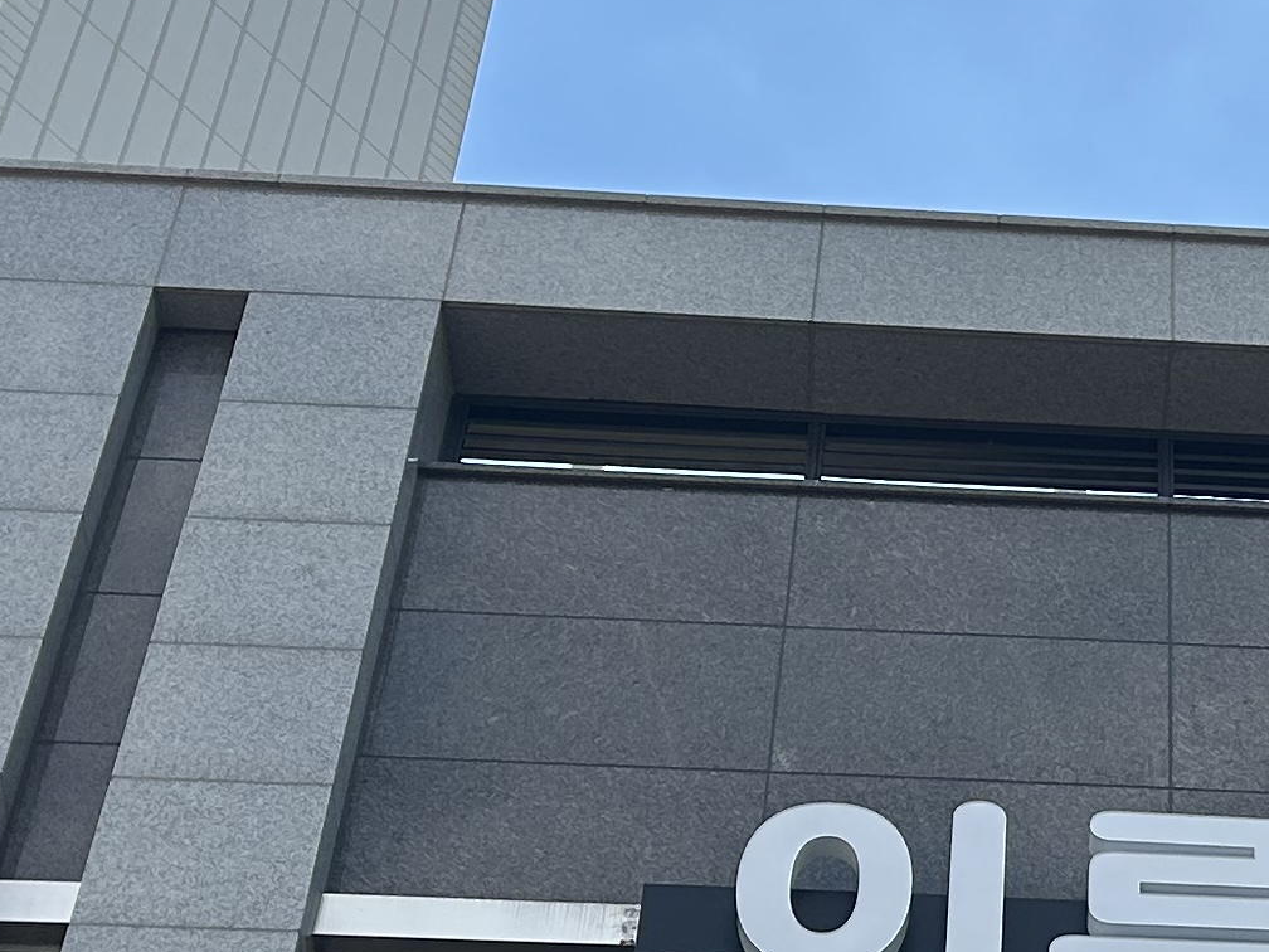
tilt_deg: +50.1
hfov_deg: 18.4
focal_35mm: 104
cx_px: 1249
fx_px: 3813
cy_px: 434
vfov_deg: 14.2
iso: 50
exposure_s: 1/3831
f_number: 1.5
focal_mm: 5.7
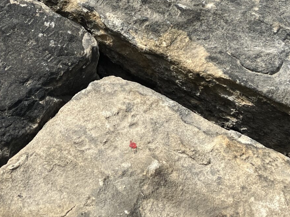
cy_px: -25
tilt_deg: -41.4
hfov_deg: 24.0
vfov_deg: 17.6
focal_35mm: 81
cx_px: 90
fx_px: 679
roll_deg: +1.5
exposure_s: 1/1946
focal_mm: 3.99
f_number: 1.8
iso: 32
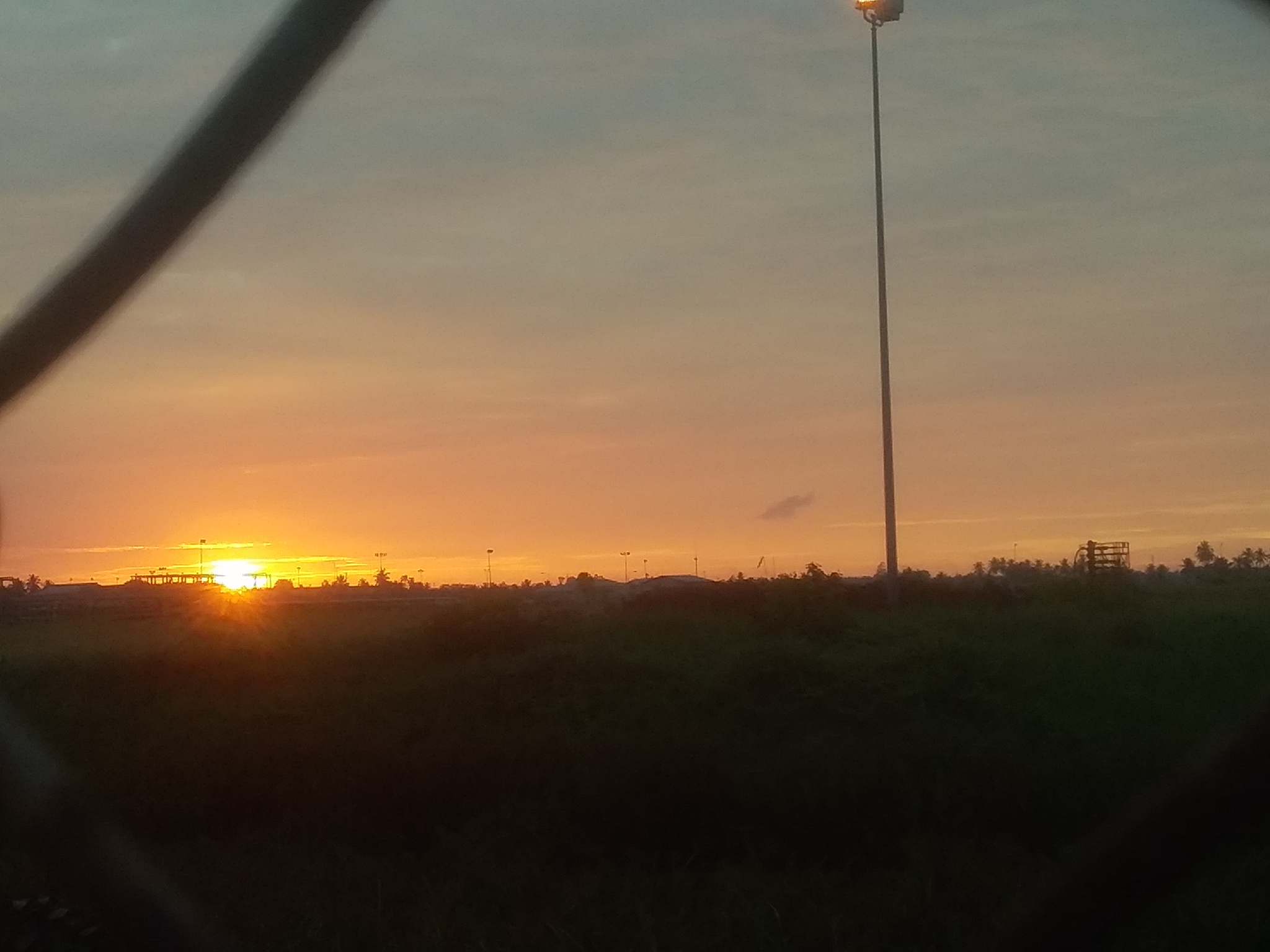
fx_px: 1137
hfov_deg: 58.4
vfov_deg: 45.4
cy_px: 476
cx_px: 635
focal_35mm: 31
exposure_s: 1/140
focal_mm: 3.3
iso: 40
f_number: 2.2
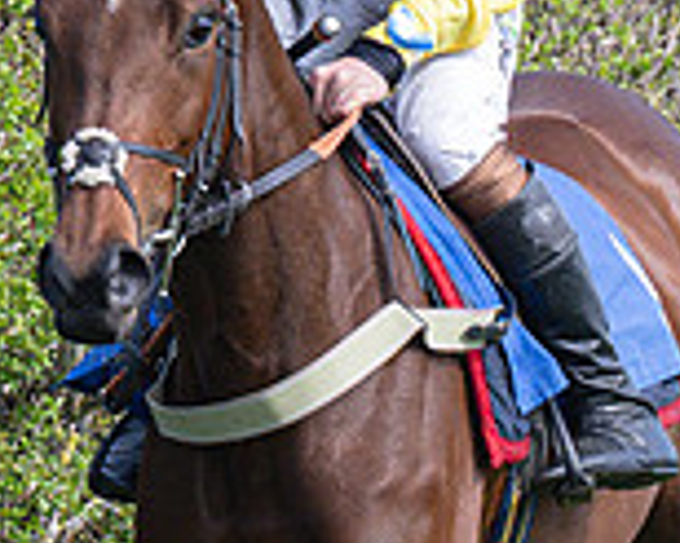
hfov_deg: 1.7
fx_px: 22949
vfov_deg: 1.4
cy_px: 574
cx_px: -105
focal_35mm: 1141
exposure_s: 1/2000
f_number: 4
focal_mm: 130
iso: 400
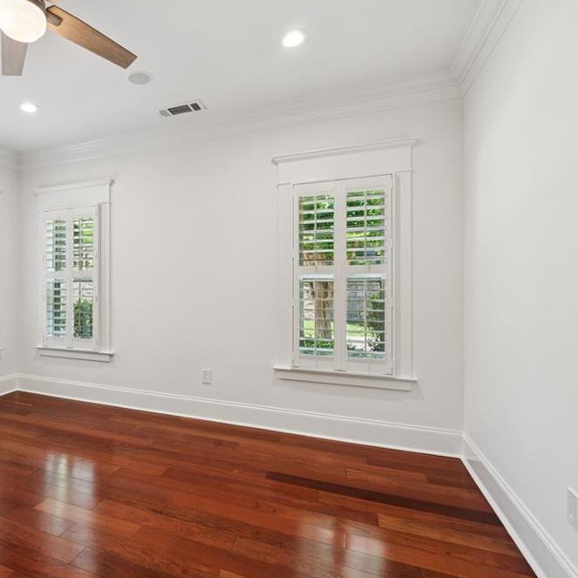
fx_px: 397
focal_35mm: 21
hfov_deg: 68.5
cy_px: 287
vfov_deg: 72.1
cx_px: 160
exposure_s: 1/20
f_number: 8
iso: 400
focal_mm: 16
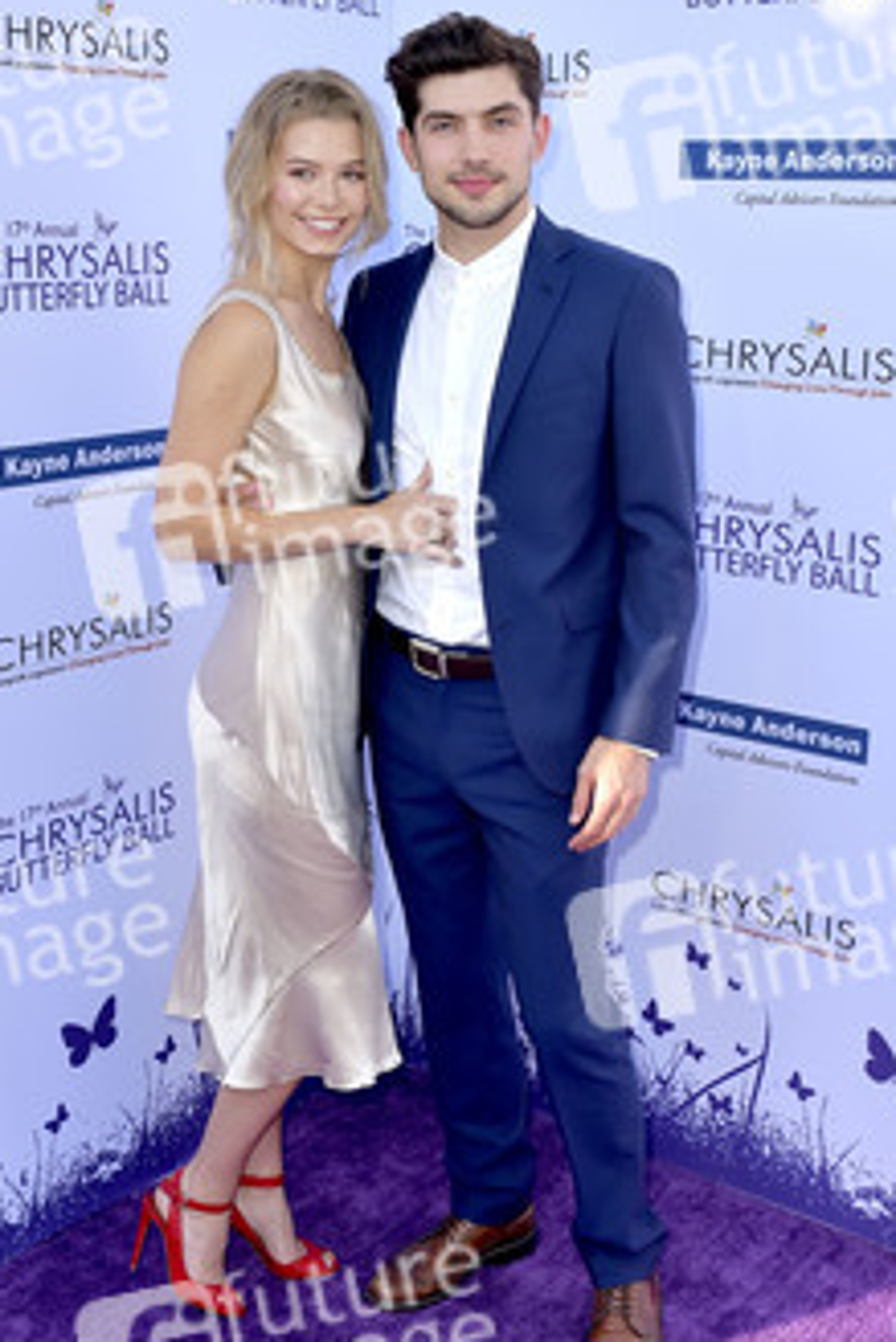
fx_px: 1454
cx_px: 407
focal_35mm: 39
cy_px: 728
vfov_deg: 49.5
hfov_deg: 34.2
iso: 200
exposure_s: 1/250
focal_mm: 32
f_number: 6.3
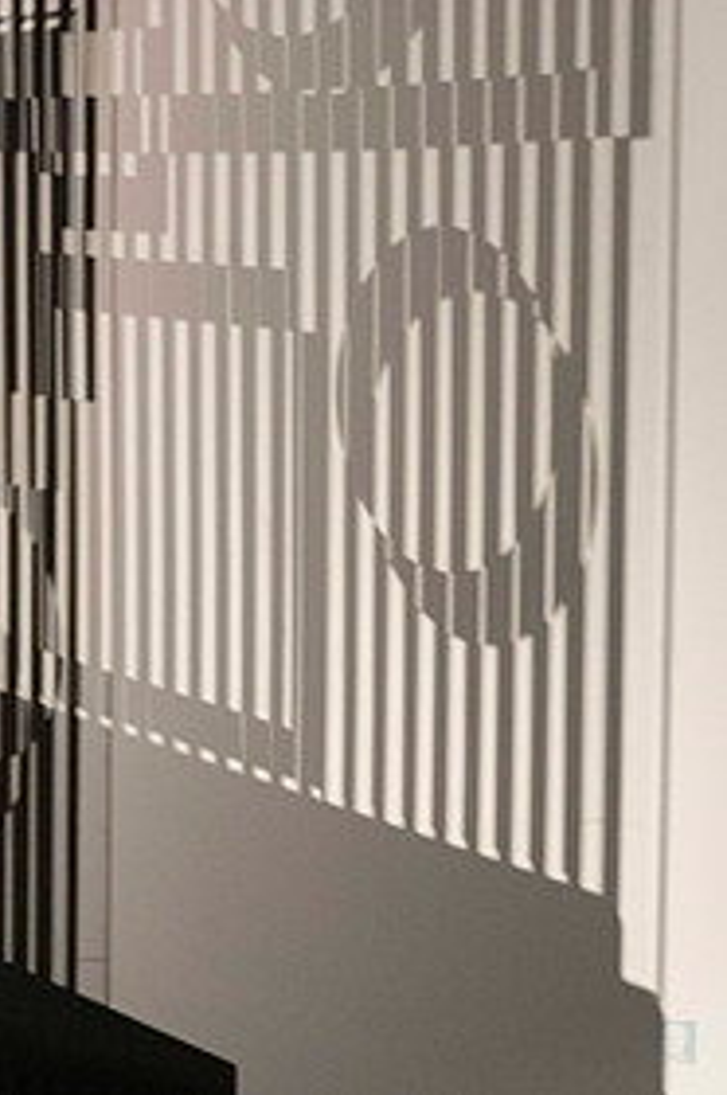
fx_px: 2247
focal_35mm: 74
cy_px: 219
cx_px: 145
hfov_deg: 18.2
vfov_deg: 26.9
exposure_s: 1/100
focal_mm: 46
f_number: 3.2
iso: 2500
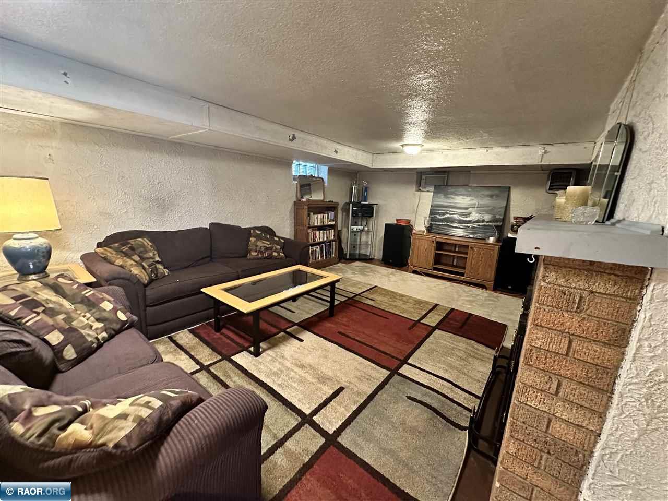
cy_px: 250
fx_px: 270
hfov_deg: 102.1
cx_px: 334
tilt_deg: -11.3
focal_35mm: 14
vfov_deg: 85.7
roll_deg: -3.3
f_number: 2.2
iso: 1250
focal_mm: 2.22
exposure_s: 1/60
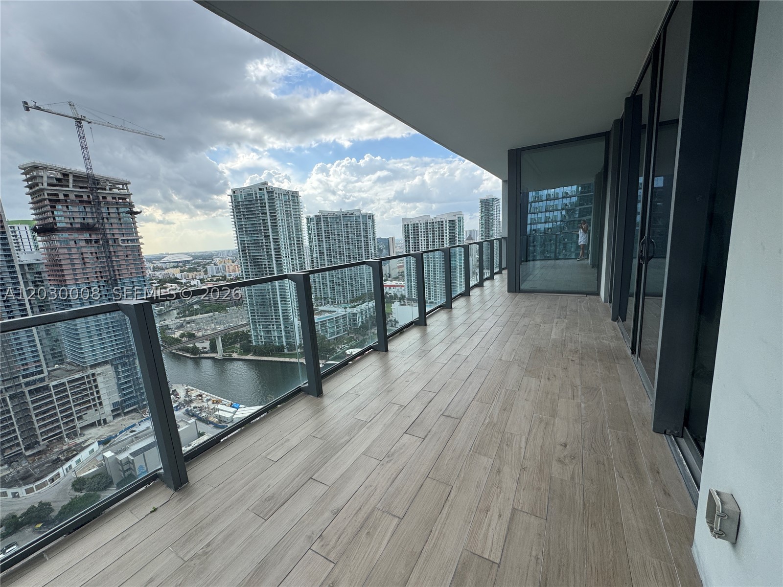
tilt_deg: -10.7
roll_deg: +3.8
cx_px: 392
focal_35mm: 14
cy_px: 294
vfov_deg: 85.7
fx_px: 317
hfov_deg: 102.1
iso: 50
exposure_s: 1/796
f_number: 2.2
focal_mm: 2.22
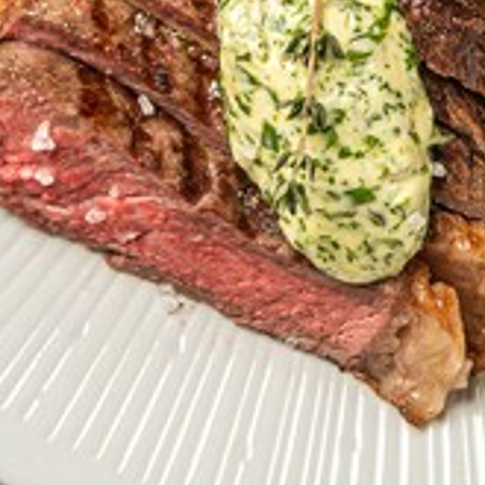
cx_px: 279
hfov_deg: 8.3
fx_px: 3345
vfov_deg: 8.2
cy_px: -90
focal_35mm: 211
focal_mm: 40
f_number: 8
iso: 100
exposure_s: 1/125
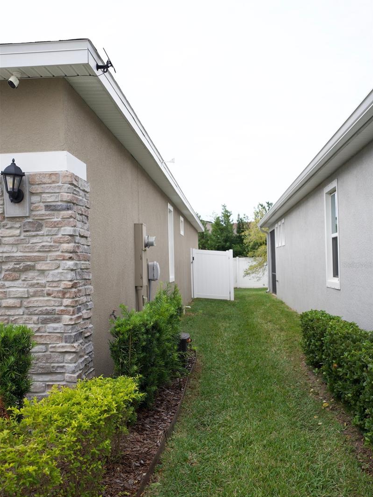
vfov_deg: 48.9
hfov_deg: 37.7
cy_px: 265
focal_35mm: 38
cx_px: 187
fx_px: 546
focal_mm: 35
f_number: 4
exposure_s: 1/250
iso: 100
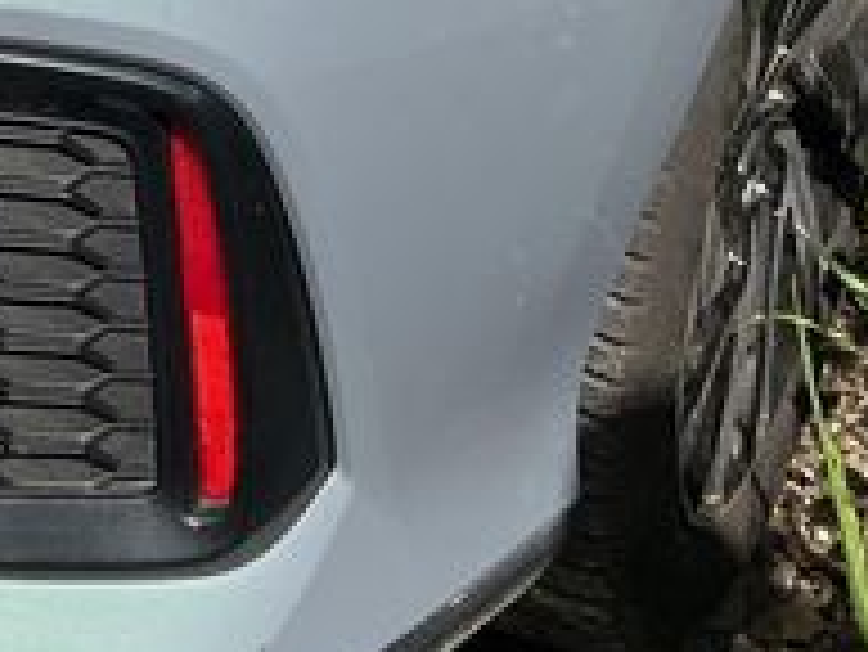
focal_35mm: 120
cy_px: -463
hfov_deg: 15.8
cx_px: -166
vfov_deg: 11.6
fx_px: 3011
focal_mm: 3
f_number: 1.8
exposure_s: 1/1377
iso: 25
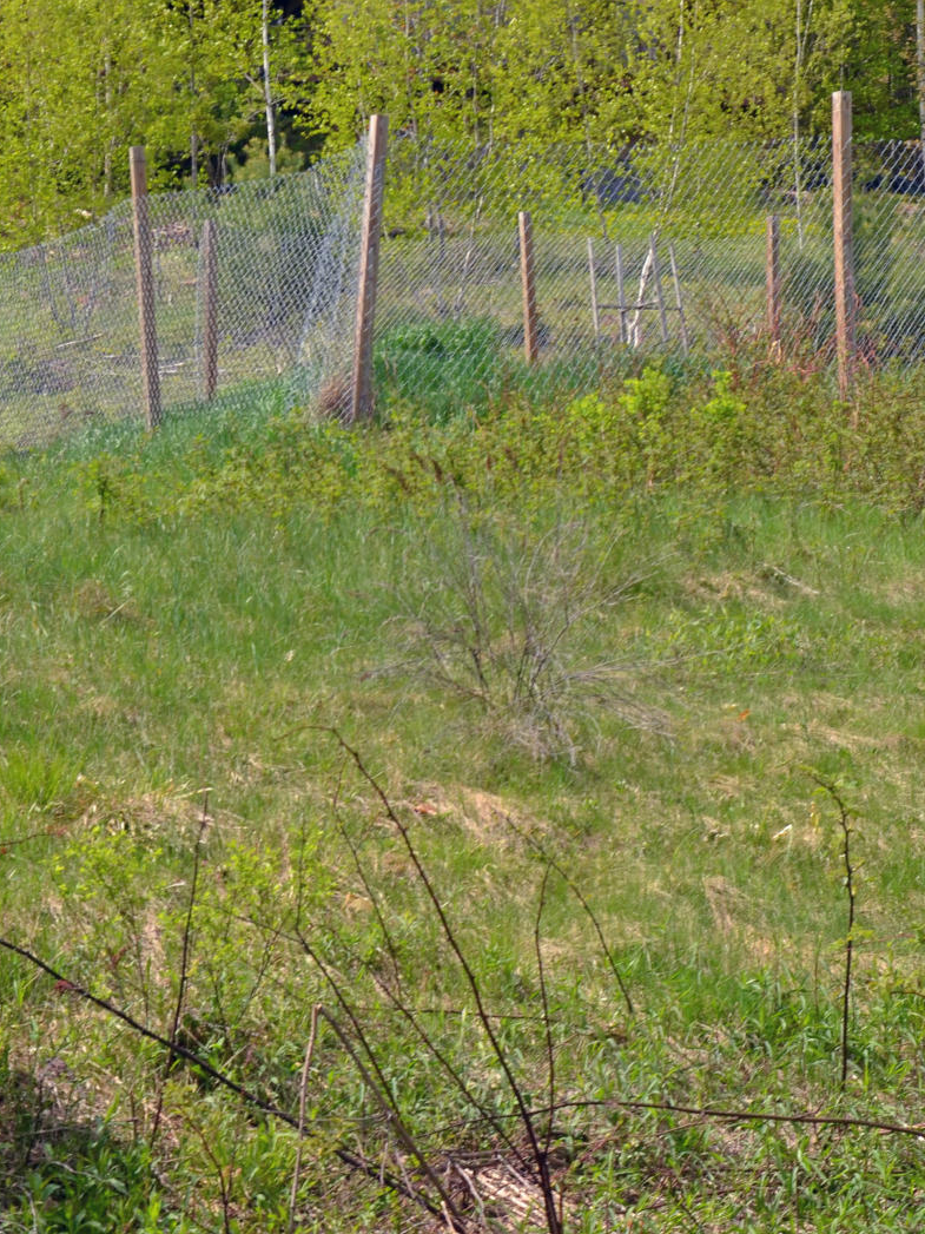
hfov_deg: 13.5
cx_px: 423
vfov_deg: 17.7
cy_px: 225
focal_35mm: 110
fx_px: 3920
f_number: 8
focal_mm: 40
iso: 100
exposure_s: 1/250
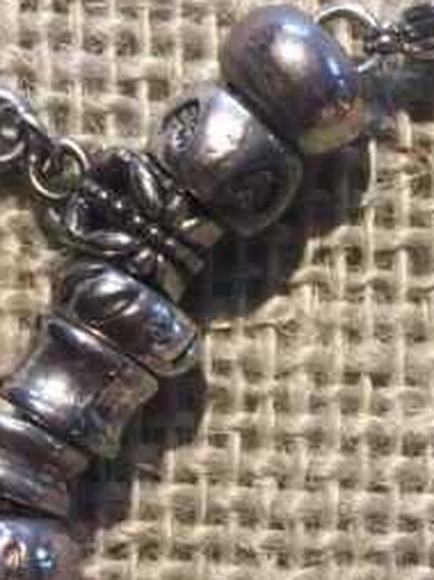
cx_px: 505
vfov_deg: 16.4
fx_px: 1959
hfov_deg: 12.4
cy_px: 610
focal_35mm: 117
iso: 50
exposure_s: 1/30
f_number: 2.2
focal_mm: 4.15
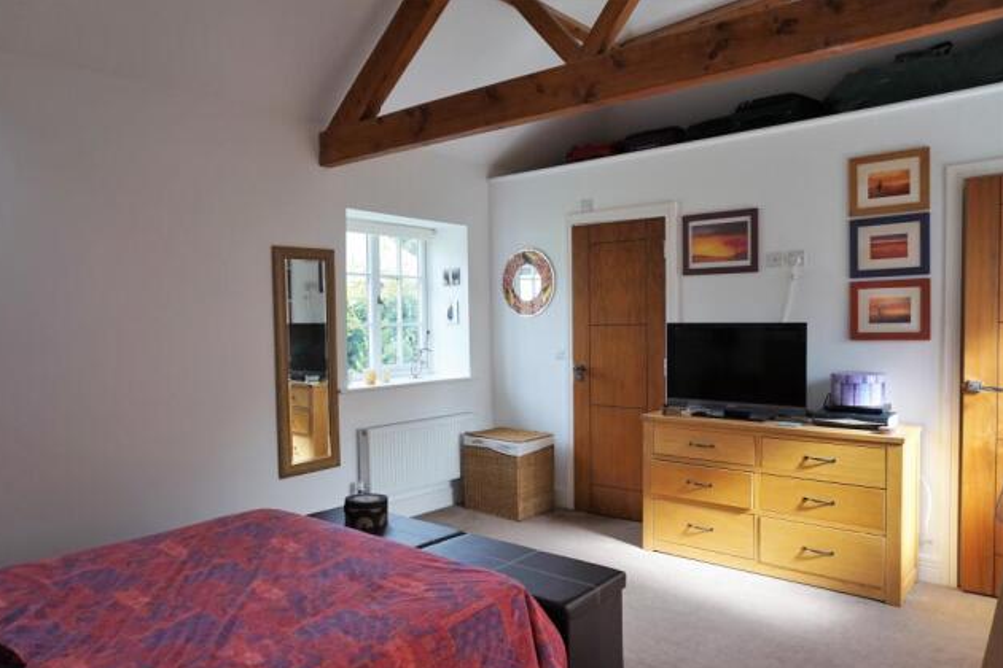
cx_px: 486
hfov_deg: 71.5
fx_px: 696
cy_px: 346
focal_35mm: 25
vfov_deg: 51.3
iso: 320
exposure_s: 1/160
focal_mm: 16
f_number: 4
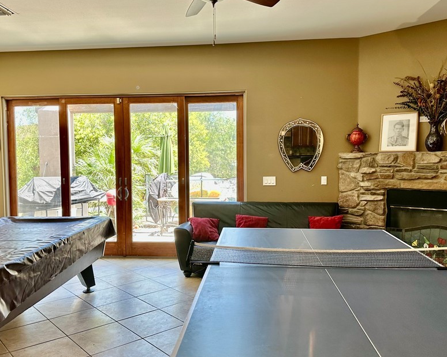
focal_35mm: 31
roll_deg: +0.0
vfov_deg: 47.1
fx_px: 410
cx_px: 203
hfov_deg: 57.1
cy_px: 178
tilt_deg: -3.5
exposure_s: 1/120
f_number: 1.78
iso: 80
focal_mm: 6.86
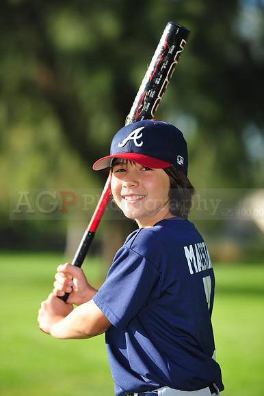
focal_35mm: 200
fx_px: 2202
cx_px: 132
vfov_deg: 10.3
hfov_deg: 6.9
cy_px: 198
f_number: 4.5
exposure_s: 1/640
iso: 200
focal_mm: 200
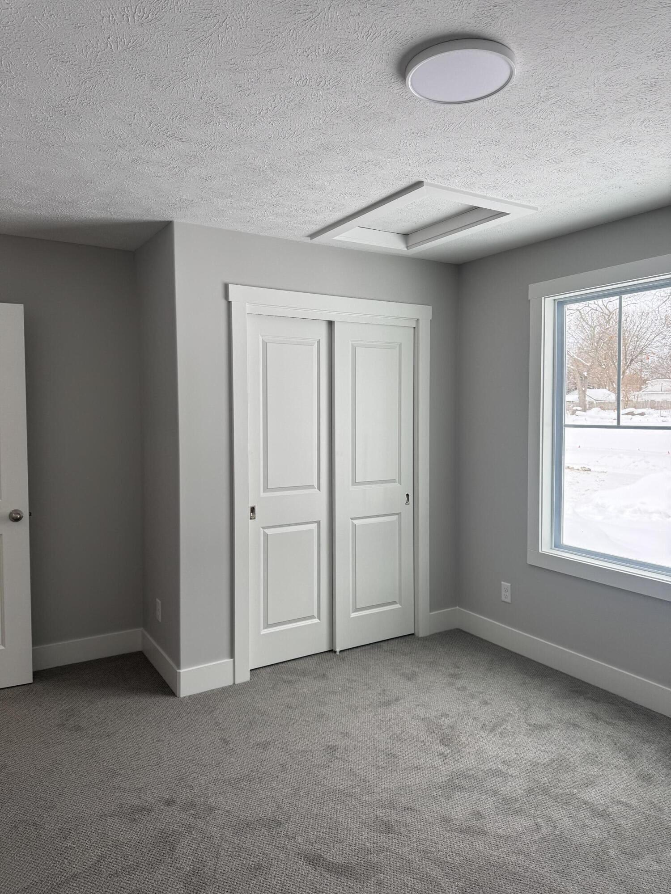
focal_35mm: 24
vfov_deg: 71.6
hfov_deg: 56.8
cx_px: 336
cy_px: 447
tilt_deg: -2.8
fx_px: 620
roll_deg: +0.8
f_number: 1.78
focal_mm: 6.76
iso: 80
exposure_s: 1/379
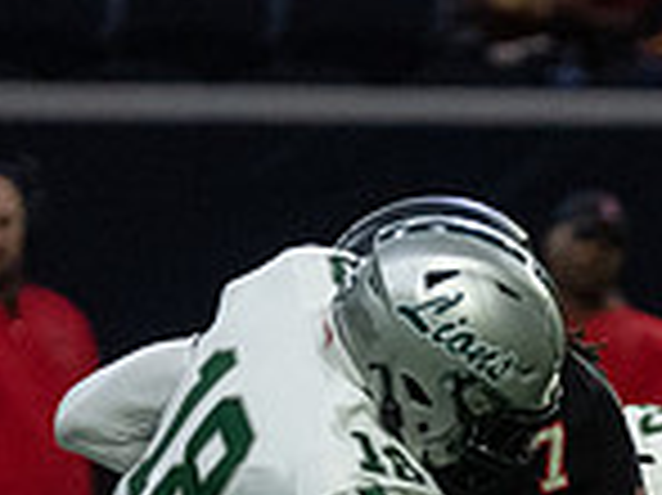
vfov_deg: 1.2
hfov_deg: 1.6
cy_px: 860
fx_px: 23695
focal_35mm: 1240
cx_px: 590
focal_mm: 200
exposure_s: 1/1250
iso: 5000
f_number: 3.2
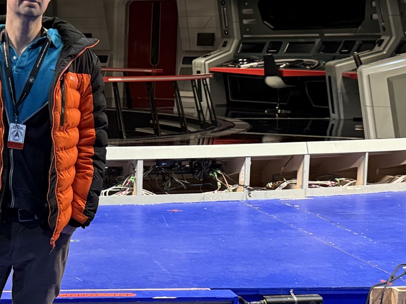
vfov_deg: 18.4
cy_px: 184
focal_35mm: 80
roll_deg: -0.7
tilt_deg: -7.0
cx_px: 19
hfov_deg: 23.6
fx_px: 938
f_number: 1.78
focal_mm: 6.76
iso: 500
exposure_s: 1/60
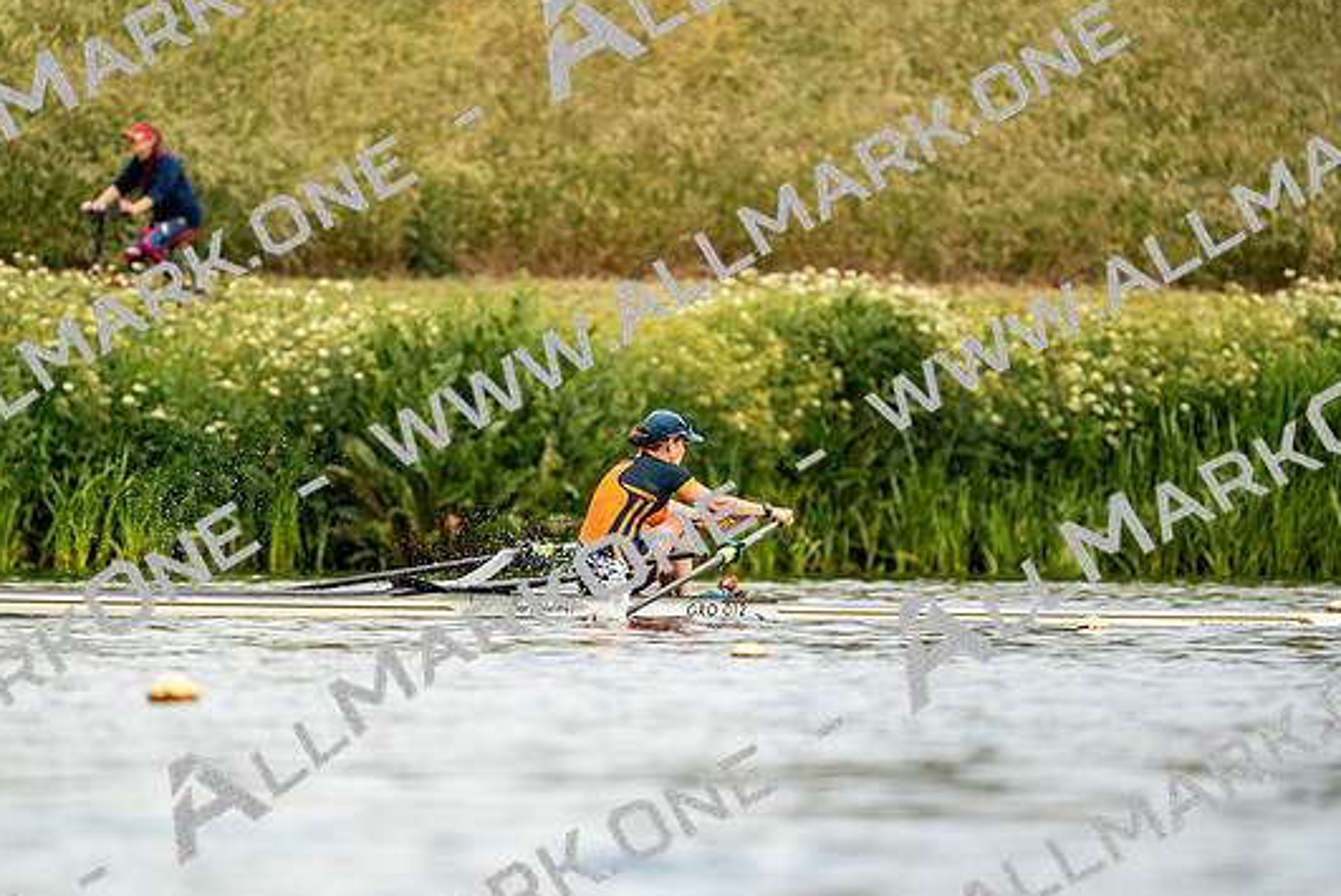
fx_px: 24418
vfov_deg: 2.1
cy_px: 473
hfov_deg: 3.1
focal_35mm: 655
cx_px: 682
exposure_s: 1/2000
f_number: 6.3
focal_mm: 600
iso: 400
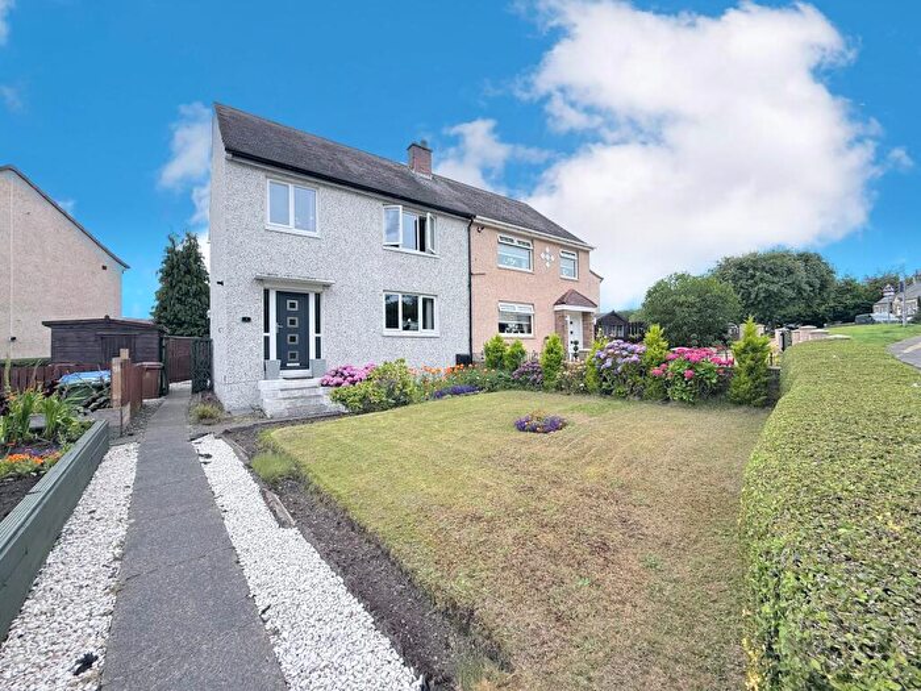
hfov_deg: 102.1
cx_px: 460
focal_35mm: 14
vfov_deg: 85.7
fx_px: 372
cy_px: 346
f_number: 2.2
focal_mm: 2.22
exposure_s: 1/310
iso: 64
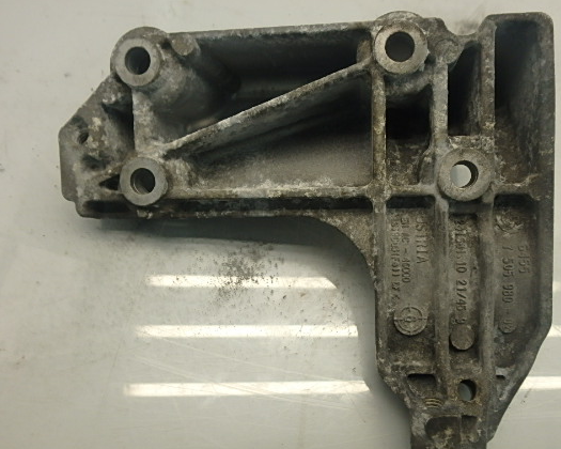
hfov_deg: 67.4
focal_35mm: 25
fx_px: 415
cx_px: 340
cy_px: 237
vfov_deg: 56.8
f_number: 3.5
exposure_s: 1/60
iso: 160
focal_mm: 3.7
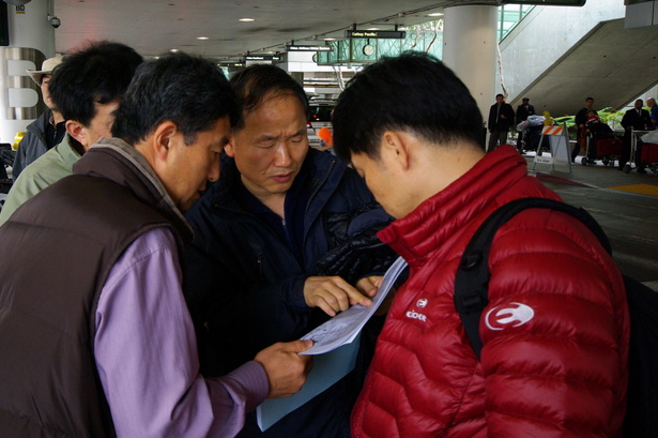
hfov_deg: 49.2
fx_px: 712
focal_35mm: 39
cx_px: 258
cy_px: 173
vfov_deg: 34.0
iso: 400
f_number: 5.6
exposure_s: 1/30
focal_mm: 20
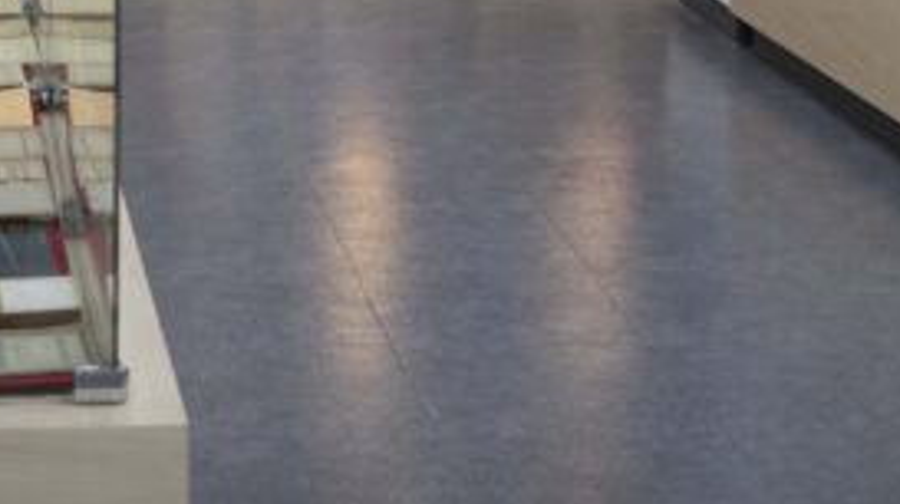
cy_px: -476
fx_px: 2814
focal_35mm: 118
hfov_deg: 17.8
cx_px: 20
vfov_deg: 9.6
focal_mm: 30
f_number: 4.5
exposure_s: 1/160
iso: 800
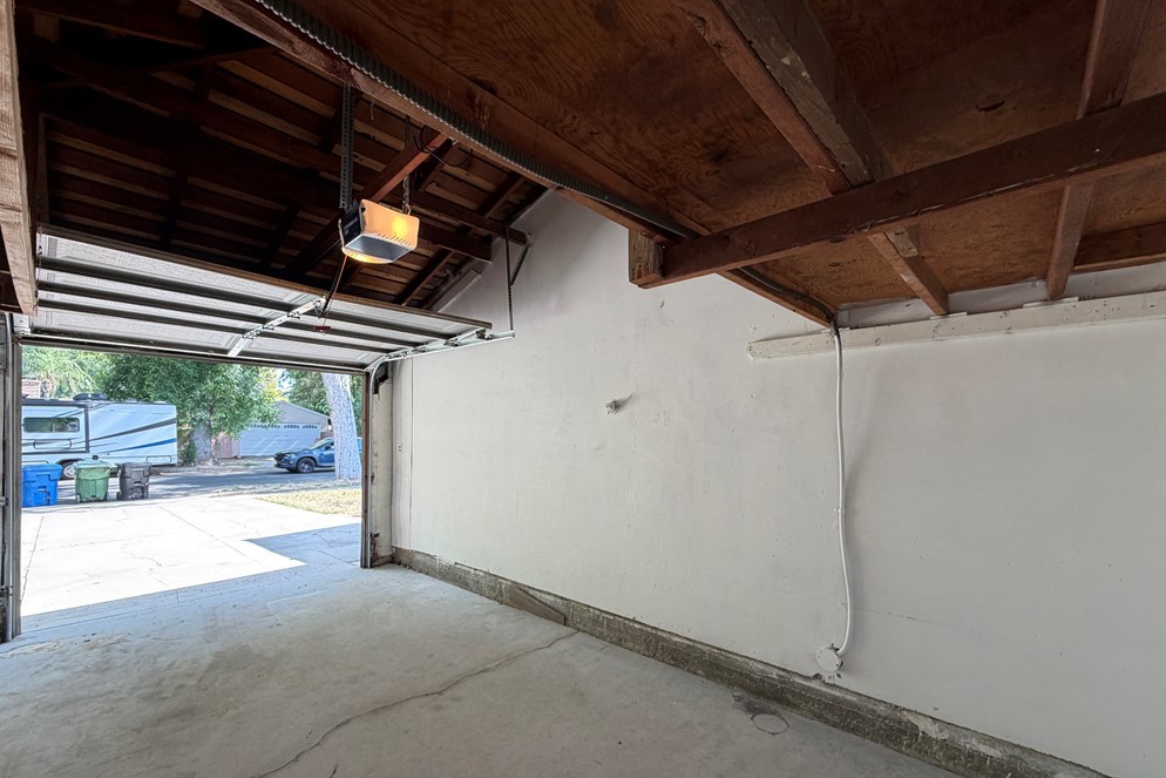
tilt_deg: -1.9
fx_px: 486
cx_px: 591
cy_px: 435
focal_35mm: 15
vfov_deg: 77.0
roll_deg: -0.4
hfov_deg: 100.4
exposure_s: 1/121
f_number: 2.2
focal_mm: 2.22
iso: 100
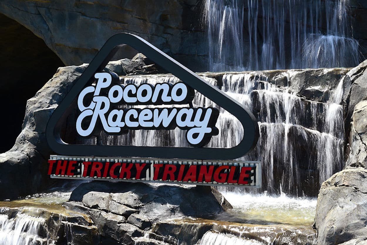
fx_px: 713
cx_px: 184
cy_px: 122
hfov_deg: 28.8
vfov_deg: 19.5
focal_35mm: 70
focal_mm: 70
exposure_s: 1/13
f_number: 22
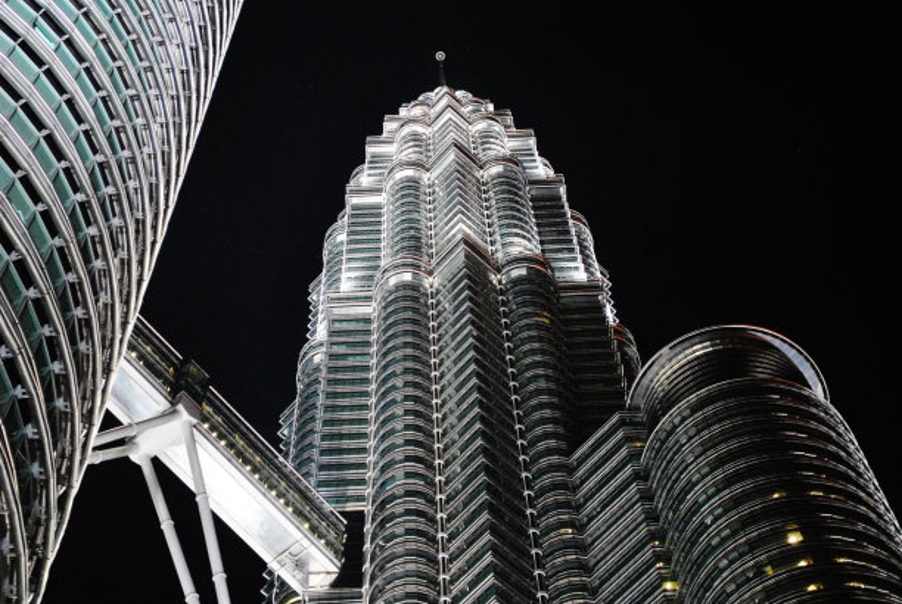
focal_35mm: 69
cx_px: 451
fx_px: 1731
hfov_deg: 29.2
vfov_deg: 19.8
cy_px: 302
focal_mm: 46
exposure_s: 1/30
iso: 1600
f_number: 5.3
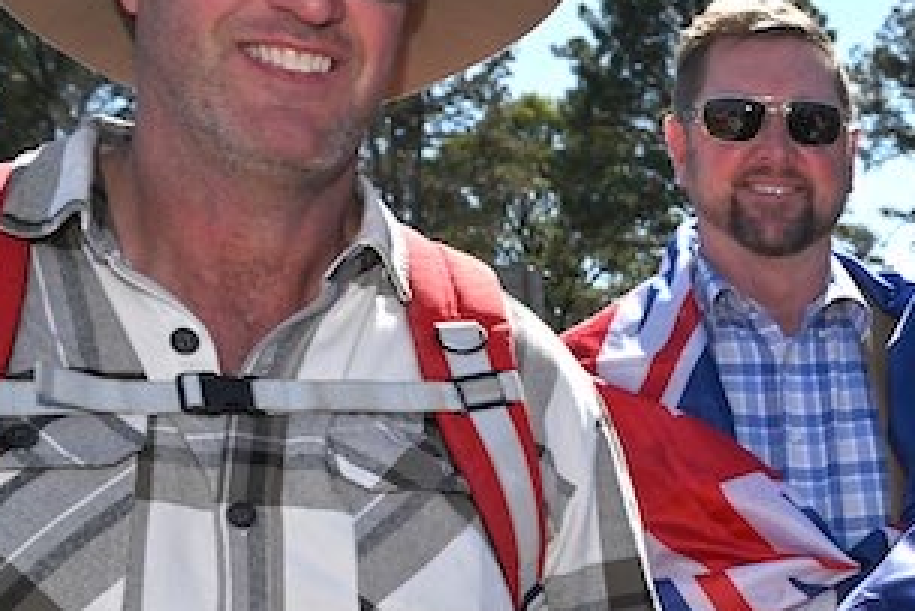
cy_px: 695
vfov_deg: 18.4
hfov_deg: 25.3
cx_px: 1126
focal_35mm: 71
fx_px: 1805
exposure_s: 1/400
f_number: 7.1
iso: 80
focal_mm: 24
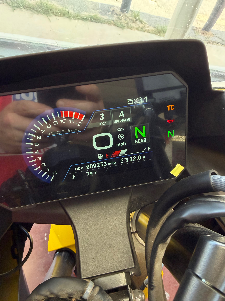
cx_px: 112
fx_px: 208
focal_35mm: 24
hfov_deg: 56.8
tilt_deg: -50.9
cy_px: 150
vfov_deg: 71.6
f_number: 2.2
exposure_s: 1/120
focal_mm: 2.22
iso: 250
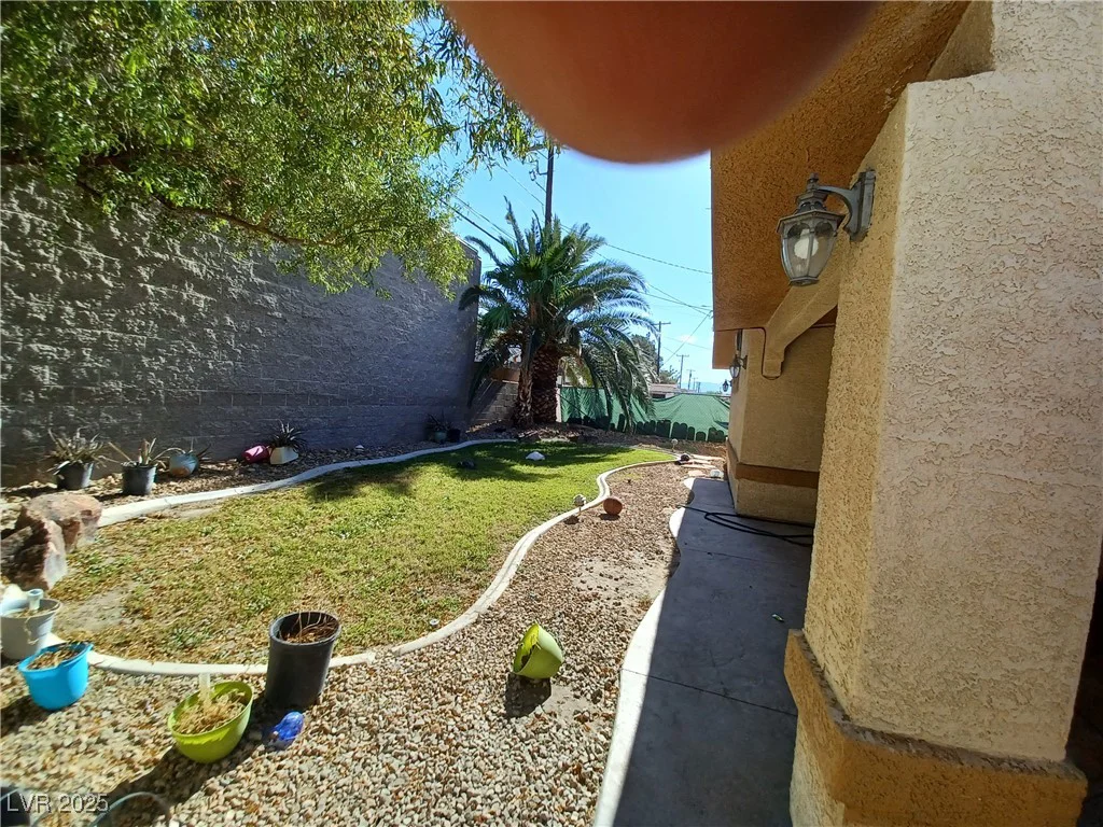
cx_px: 552
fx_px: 414
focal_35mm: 13
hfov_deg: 106.2
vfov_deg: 89.9
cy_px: 414
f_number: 2.2
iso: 40
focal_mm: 1.42
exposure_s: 1/757
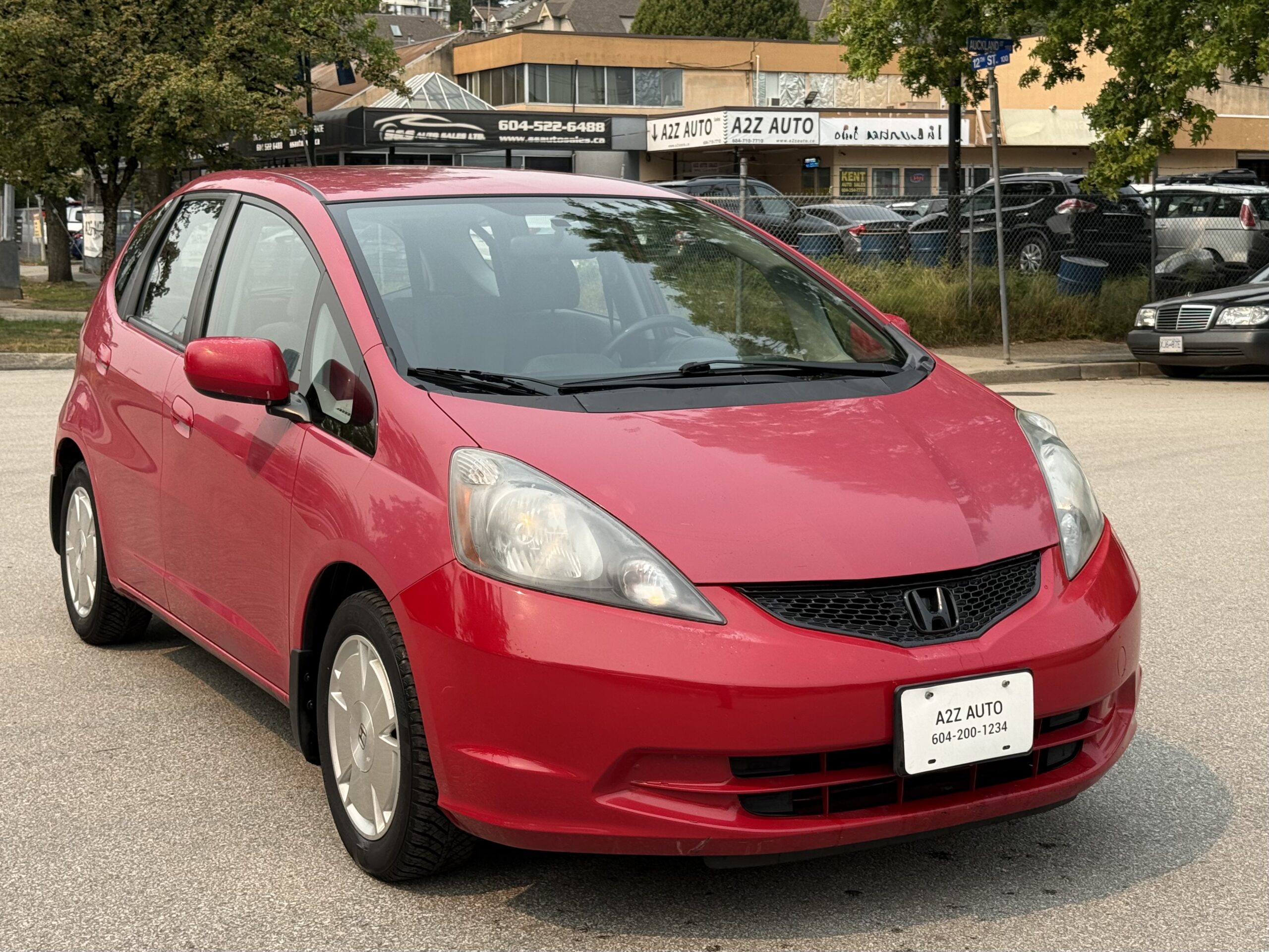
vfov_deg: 30.3
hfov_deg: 39.7
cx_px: 634
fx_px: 1760
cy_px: 476
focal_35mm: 48
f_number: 1.78
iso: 64
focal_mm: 6.76
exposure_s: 1/2146
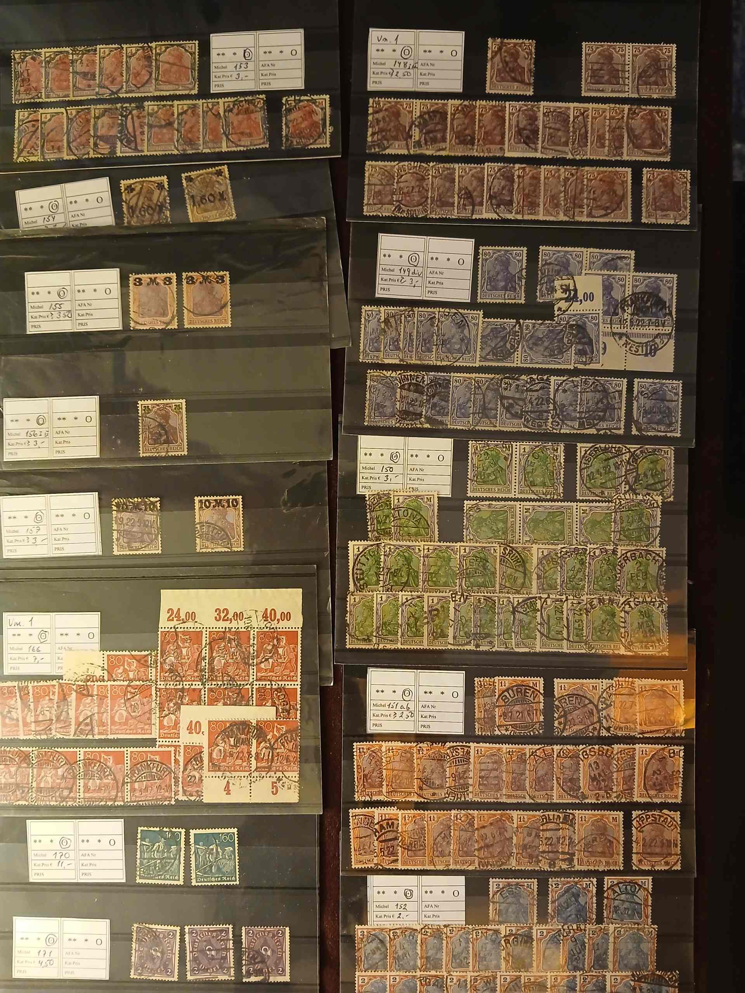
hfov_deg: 53.1
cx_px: 372
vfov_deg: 67.3
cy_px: 496
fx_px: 746
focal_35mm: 26
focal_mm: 3.98
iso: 250
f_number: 1.8
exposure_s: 1/25
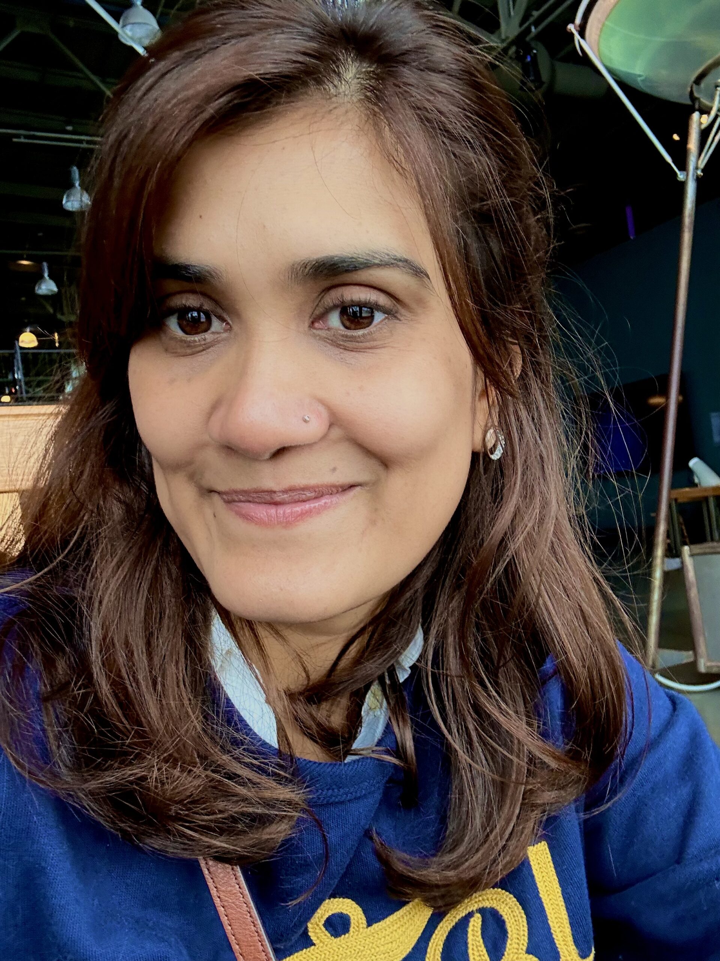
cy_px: 480
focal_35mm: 30
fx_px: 832
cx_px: 360
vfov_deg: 60.0
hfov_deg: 46.8
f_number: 1.9
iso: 64
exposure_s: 1/121
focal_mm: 2.69
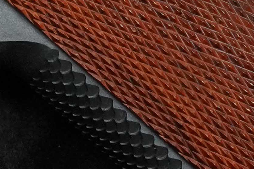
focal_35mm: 286
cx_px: -72
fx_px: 2017
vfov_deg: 4.8
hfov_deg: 7.1
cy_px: -106
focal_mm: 40
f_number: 6.3
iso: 8000
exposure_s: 1/160
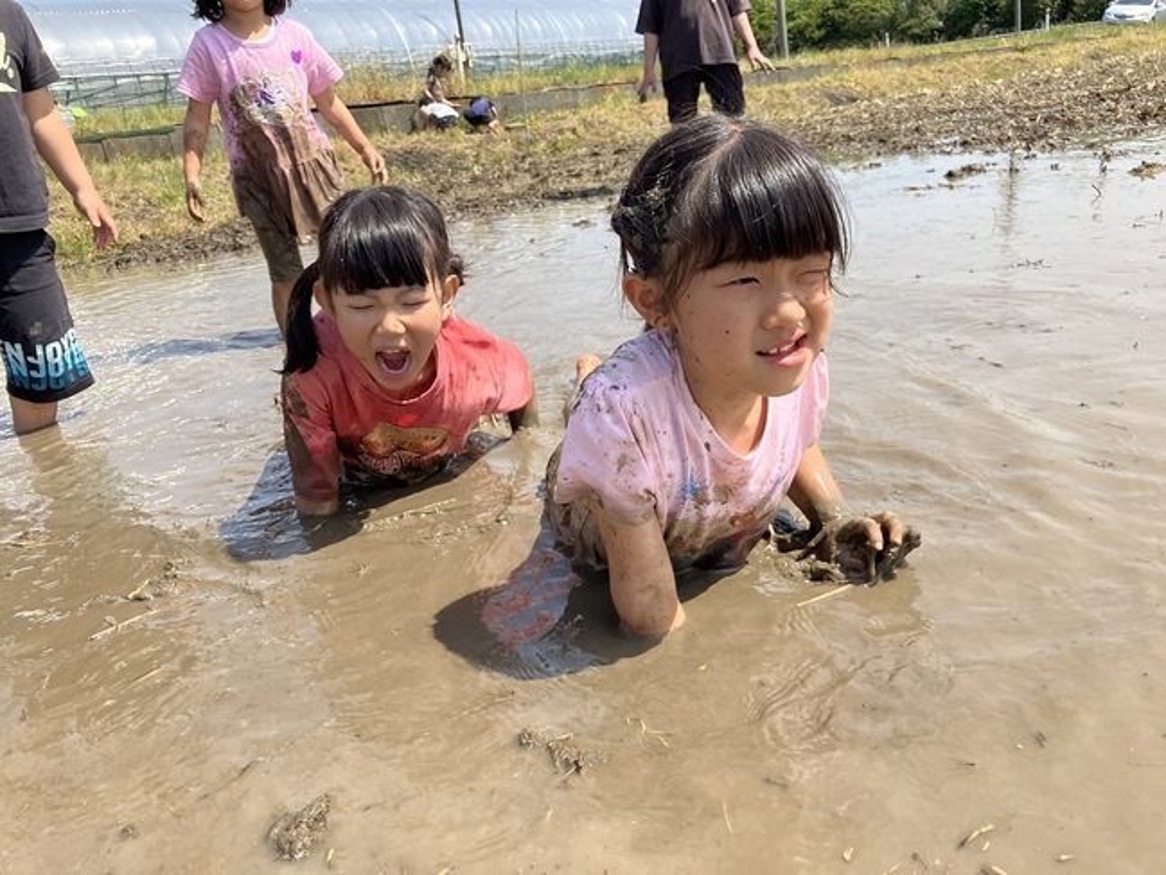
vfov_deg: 49.8
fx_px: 943
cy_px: 438
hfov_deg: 63.4
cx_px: 583
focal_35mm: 28
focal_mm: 3.99
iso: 32
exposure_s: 1/1185
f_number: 1.8
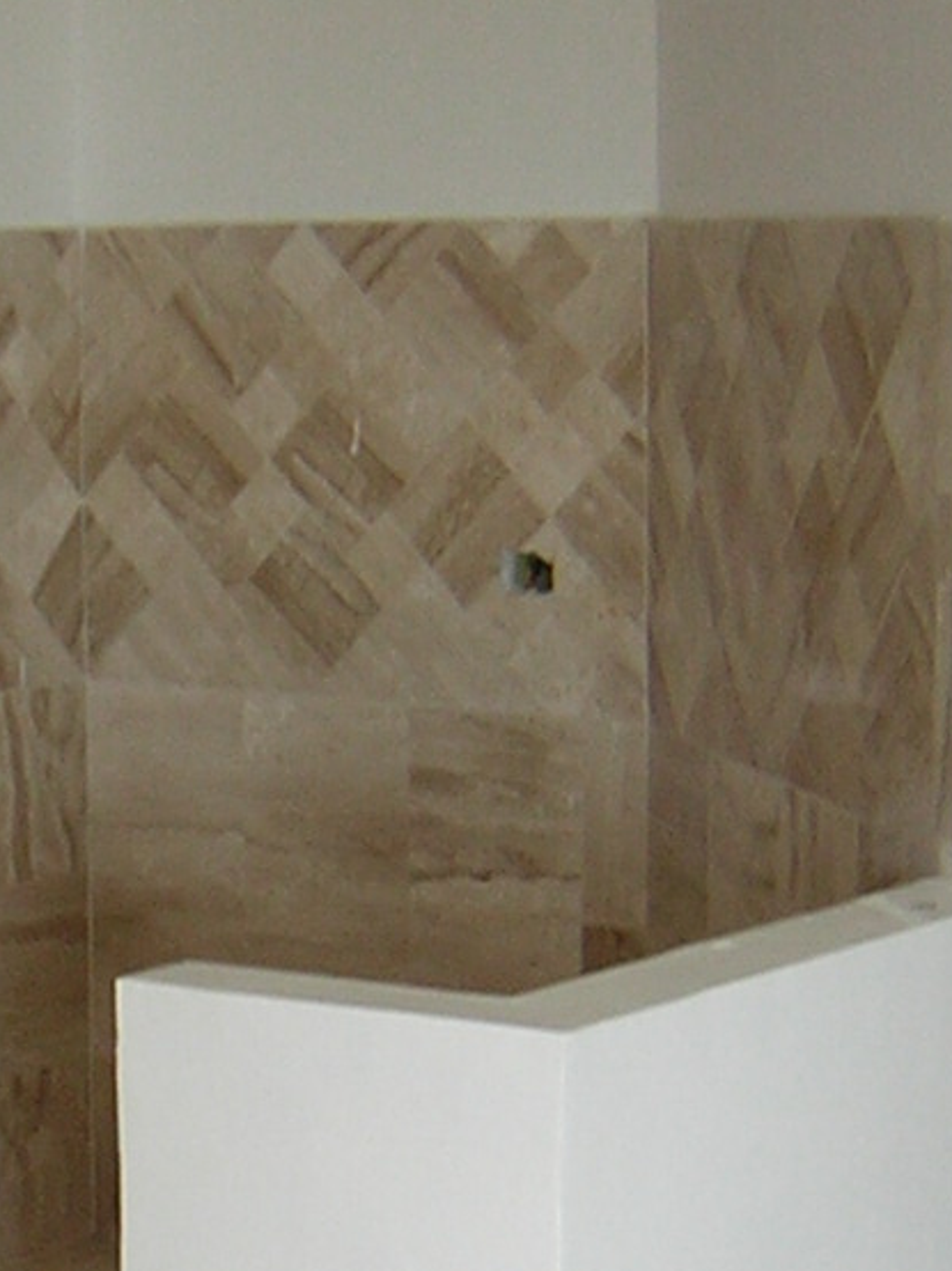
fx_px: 3817
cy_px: 792
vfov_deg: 18.9
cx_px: 9
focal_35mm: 104
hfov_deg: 14.0
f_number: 2.6
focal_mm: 4.7
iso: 50
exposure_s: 1/74.9
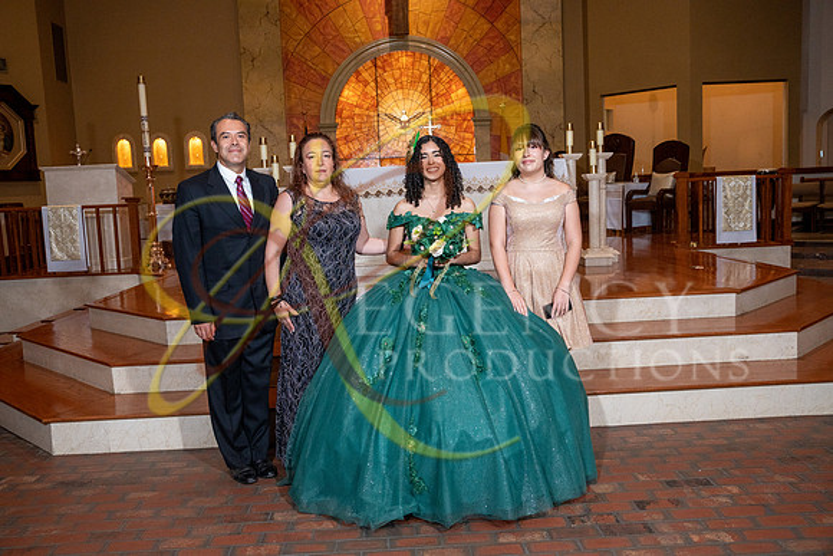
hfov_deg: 60.3
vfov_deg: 42.3
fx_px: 717
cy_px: 278
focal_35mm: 31
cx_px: 416
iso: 3200
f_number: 5.6
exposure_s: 1/125
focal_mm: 31
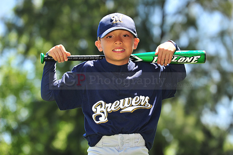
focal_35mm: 160
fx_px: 1035
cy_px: 78
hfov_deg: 12.8
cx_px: 116
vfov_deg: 8.6
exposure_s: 1/500
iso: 200
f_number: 4
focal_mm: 160
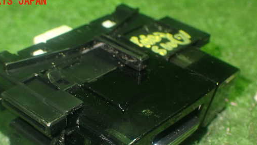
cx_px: 107
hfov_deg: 32.3
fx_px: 443
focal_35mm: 65
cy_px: 110
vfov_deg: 18.4
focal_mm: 9.01
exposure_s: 1/25
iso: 800
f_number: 3.2
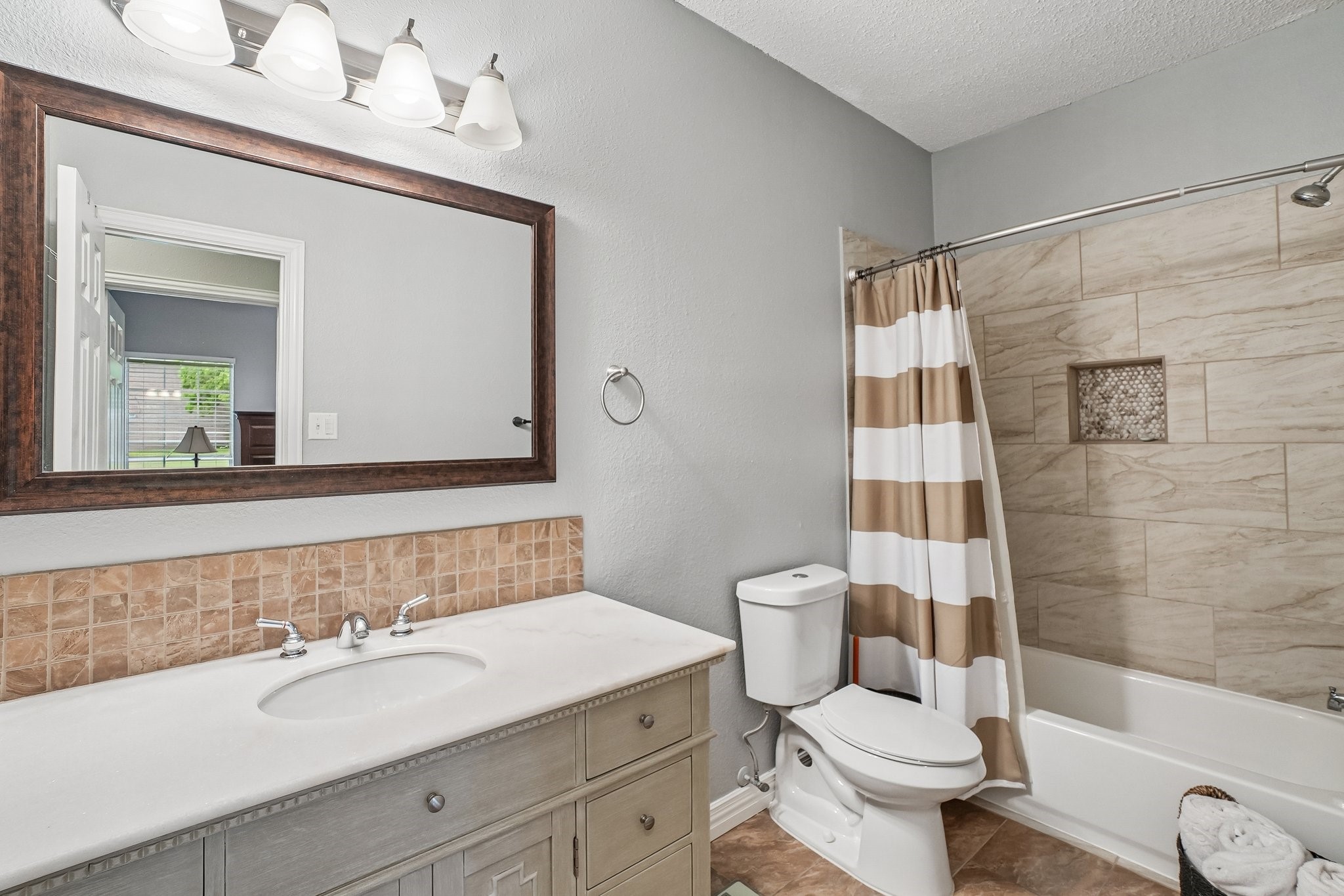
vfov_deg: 77.3
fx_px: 560
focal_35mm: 15
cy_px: 448
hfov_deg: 100.4
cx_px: 672
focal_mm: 10
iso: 400
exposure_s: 1/10
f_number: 8
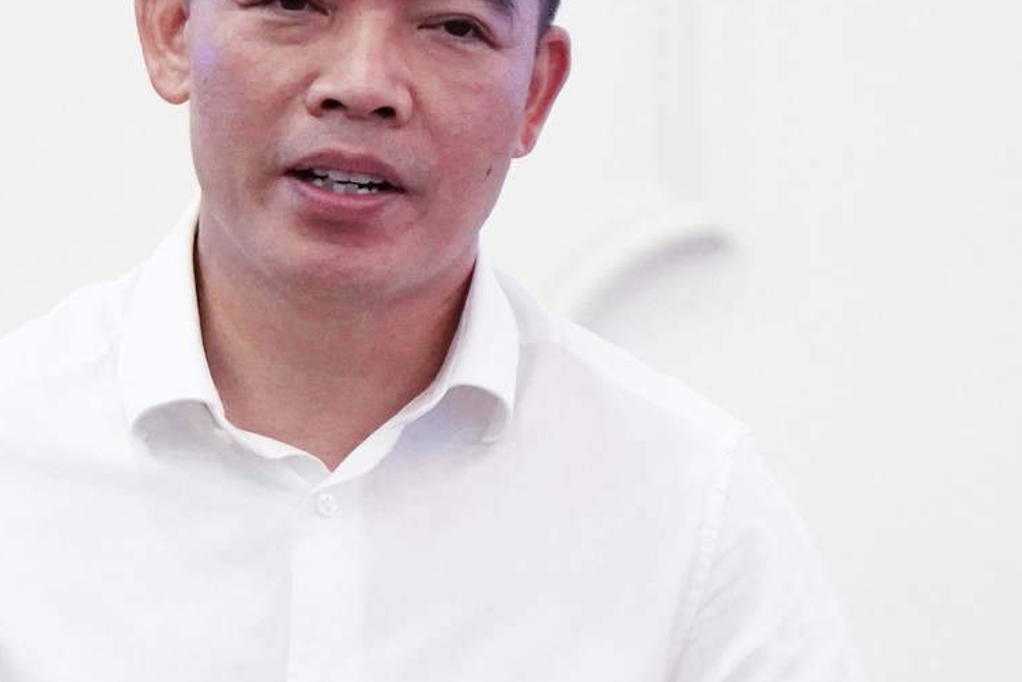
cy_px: 753
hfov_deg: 6.0
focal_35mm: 343
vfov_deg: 4.0
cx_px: 396
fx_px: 9730
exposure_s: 1/500
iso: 5000
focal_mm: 67
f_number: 2.8
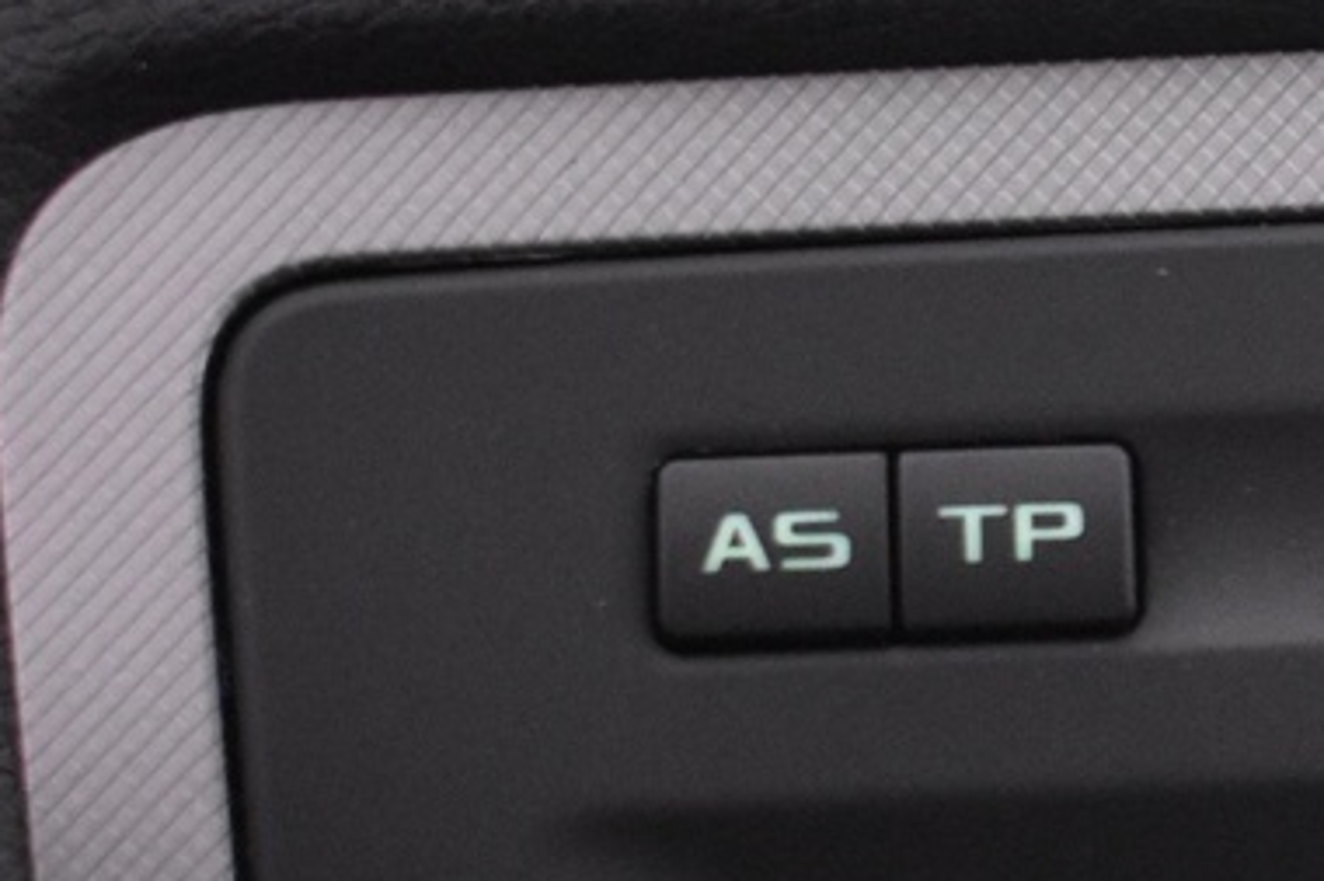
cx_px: 2369
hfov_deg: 10.1
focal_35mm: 192
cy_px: 1233
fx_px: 7058
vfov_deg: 7.1
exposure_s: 1/25
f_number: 4.2
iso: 3200
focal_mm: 30
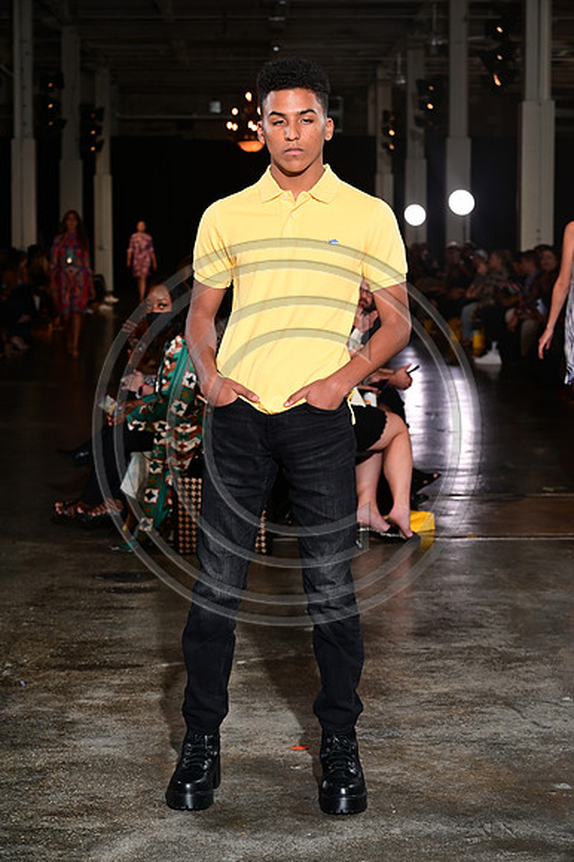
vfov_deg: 26.0
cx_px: 287
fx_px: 1868
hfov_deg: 17.5
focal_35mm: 78
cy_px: 431
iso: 1000
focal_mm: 78
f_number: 6.3
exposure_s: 1/160
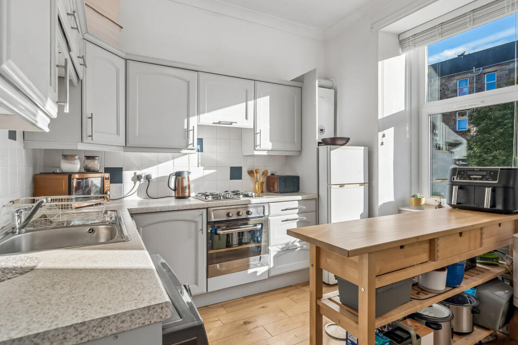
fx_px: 259
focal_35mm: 18
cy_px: 172
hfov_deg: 90.0
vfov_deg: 67.4
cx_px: 259
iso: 80
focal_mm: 17
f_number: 5.6
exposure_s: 1/200
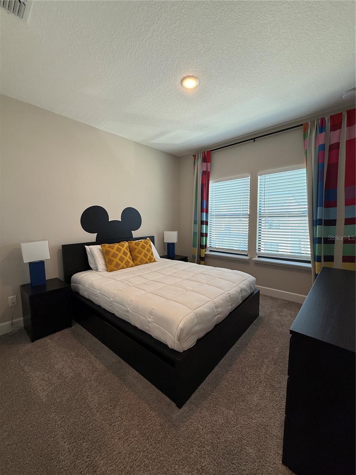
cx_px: 178
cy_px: 238
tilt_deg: -3.4
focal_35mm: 14
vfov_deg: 102.1
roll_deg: +0.8
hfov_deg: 85.7
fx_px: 192
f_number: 2.2
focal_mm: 2.22
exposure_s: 1/120
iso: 160
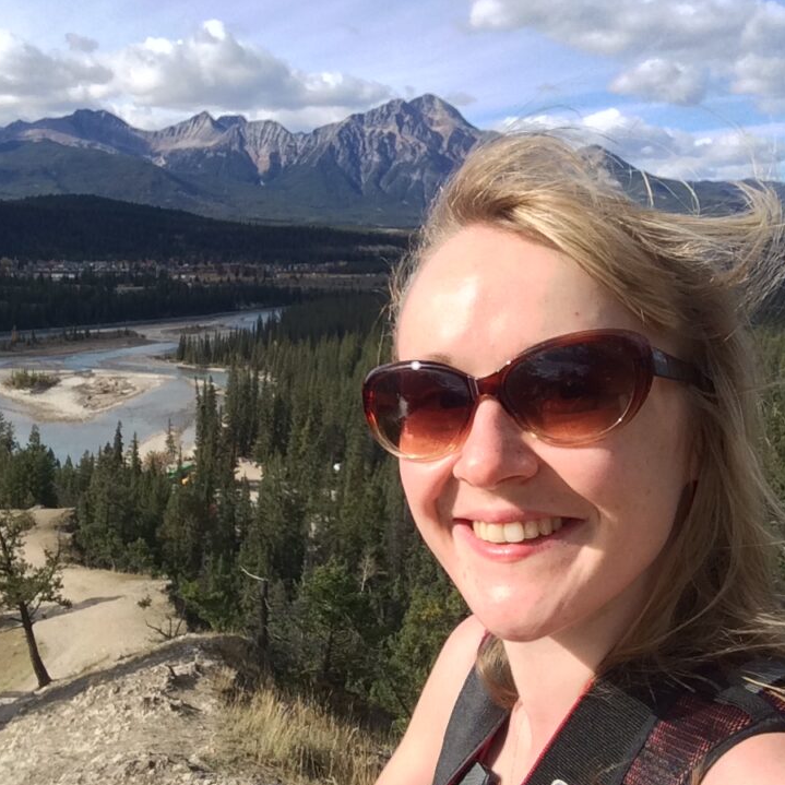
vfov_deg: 42.8
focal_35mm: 39
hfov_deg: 42.4
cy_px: 400
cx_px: 274
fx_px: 1001
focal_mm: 2.15
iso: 50
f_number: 2.4
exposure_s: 1/890
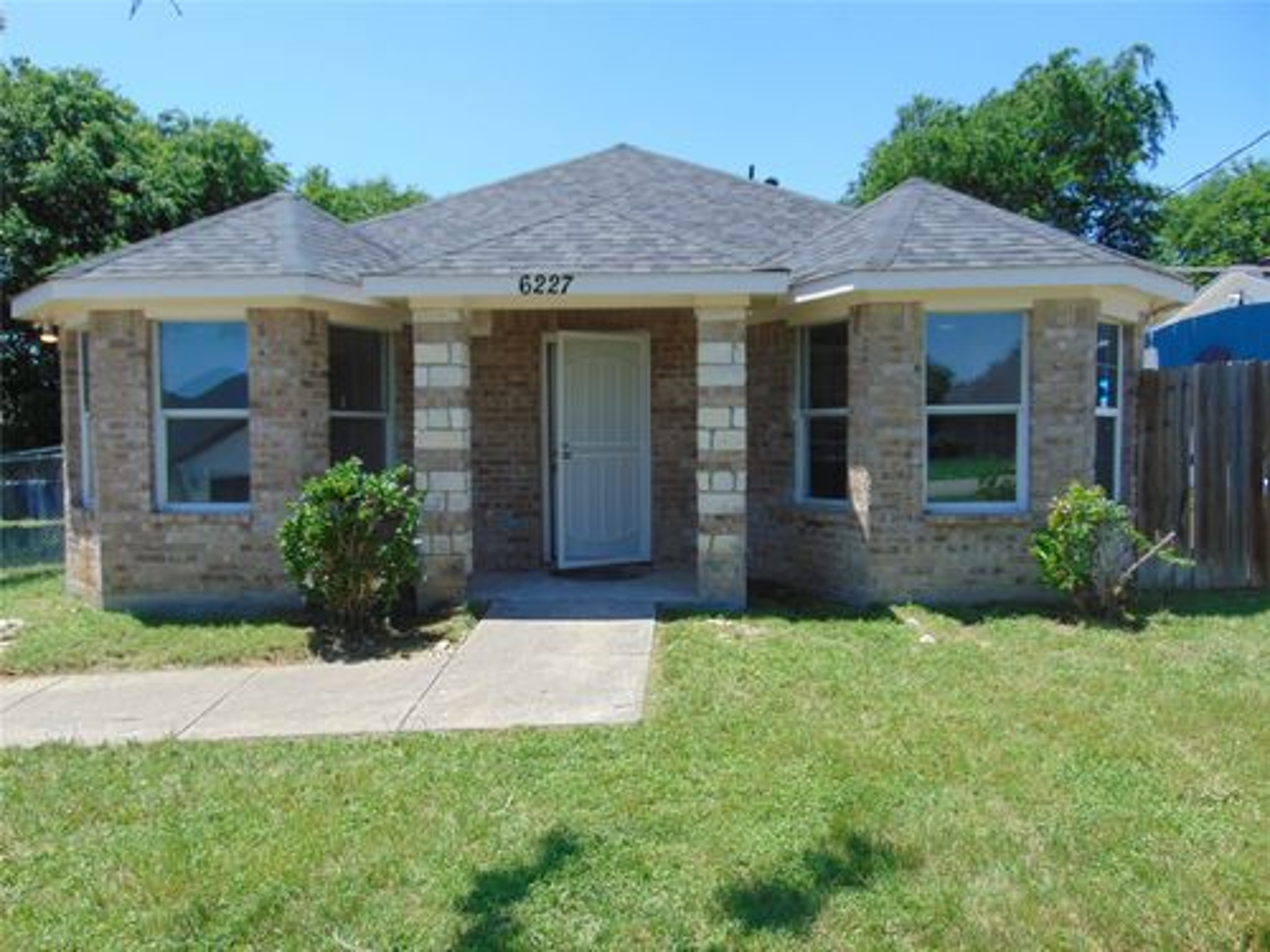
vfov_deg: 54.9
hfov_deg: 69.4
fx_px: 917
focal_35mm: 25
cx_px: 635
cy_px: 476
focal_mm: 4.5
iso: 80
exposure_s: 1/800
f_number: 3
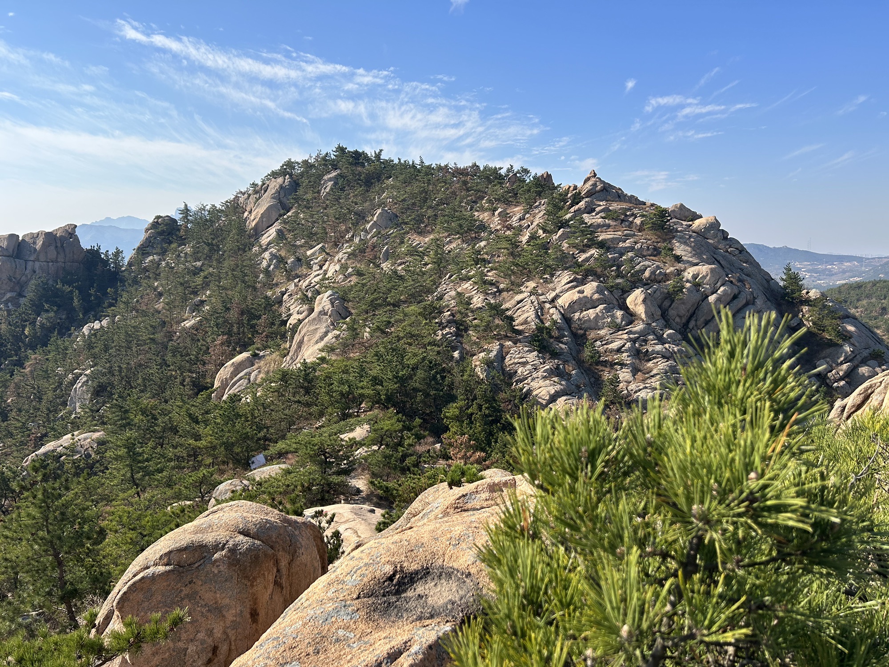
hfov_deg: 67.3
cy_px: 334
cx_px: 444
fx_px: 668
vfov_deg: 53.1
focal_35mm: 26
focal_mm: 5.7
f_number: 1.5
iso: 50
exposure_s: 1/3356
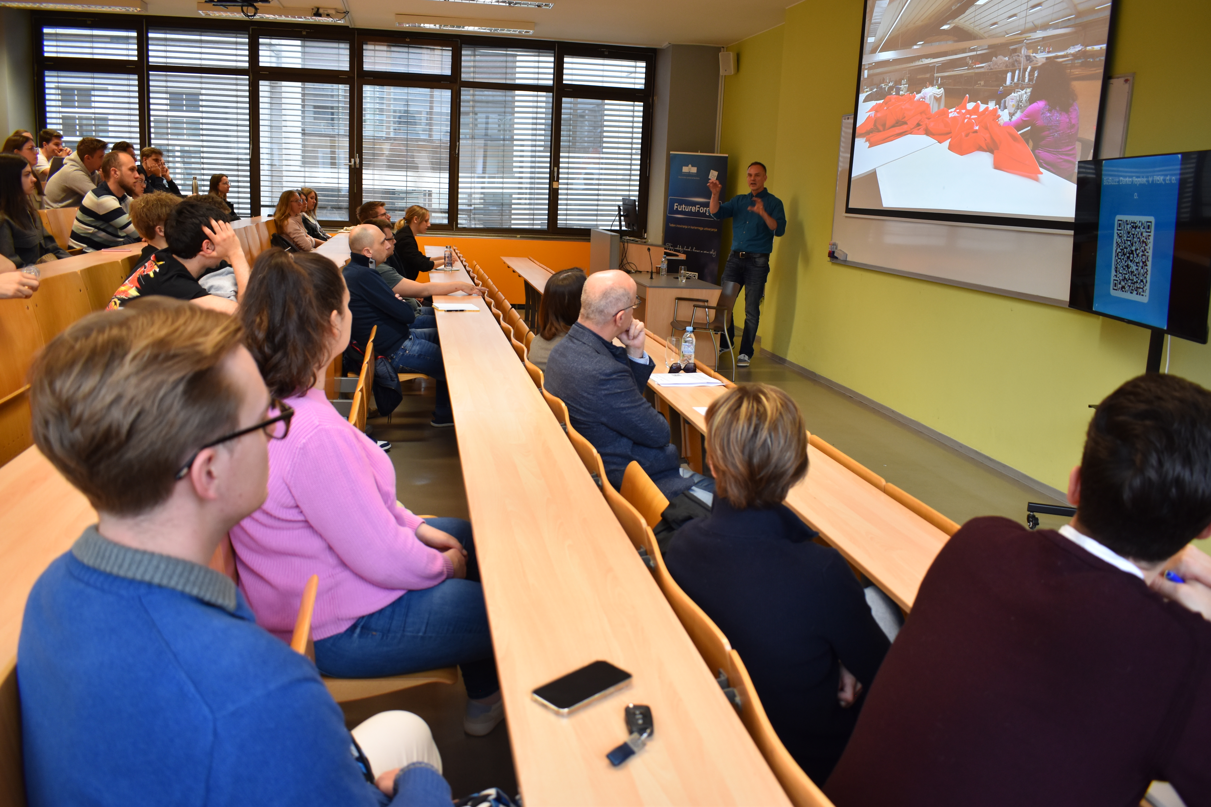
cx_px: 606
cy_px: 404
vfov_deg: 47.9
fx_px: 908
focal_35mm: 27
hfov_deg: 67.4
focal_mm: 18
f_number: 4
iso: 450
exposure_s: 1/60
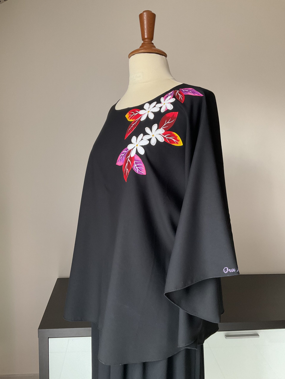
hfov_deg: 48.2
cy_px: 190
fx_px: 318
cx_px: 142
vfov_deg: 61.7
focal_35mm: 29
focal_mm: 3
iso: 160
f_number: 1.8
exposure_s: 1/60
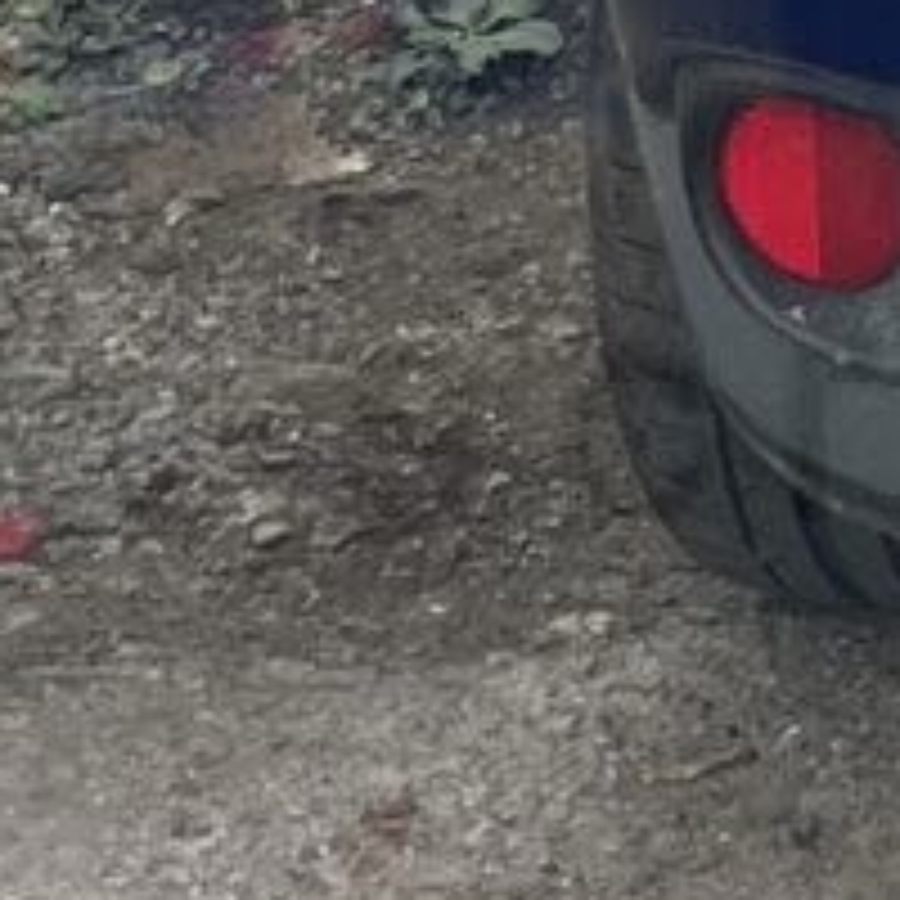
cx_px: 2858
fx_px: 6913
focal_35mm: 235
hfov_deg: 6.6
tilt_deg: -15.8
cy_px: -1346
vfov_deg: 7.0
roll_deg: -1.7
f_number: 1.6
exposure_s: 1/1477
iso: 50
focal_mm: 5.1
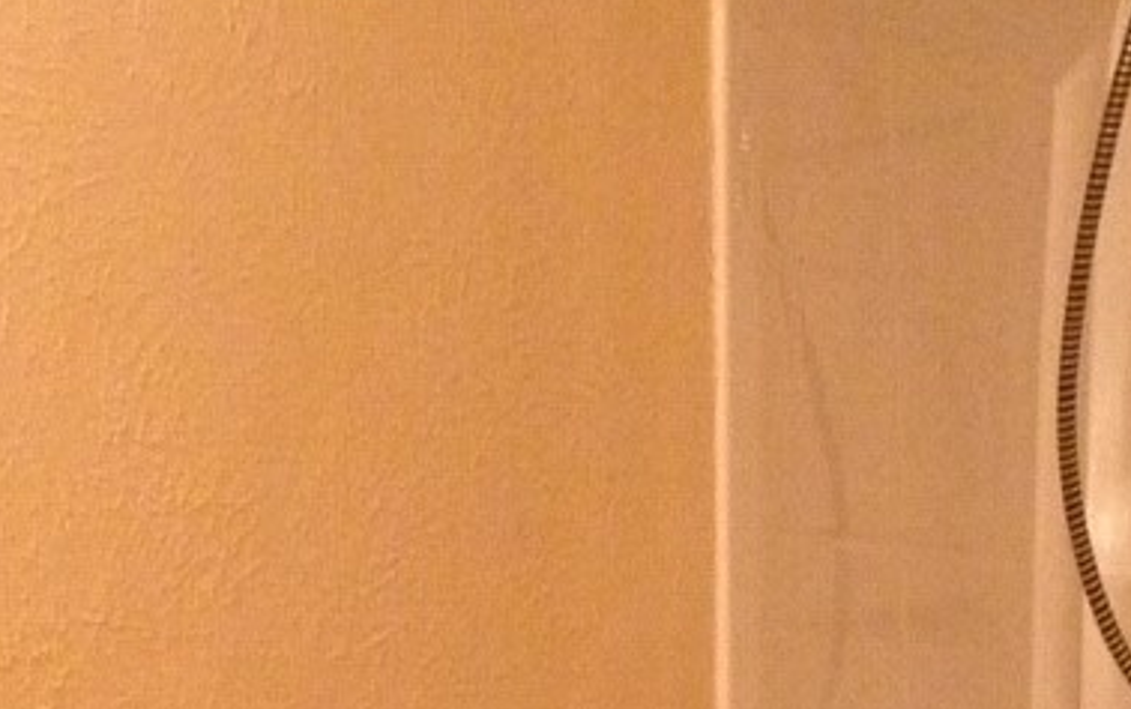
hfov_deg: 13.1
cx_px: 524
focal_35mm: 160
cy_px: 1218
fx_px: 4936
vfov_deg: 8.0
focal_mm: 4.28
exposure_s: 1/20
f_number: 2.4
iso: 320
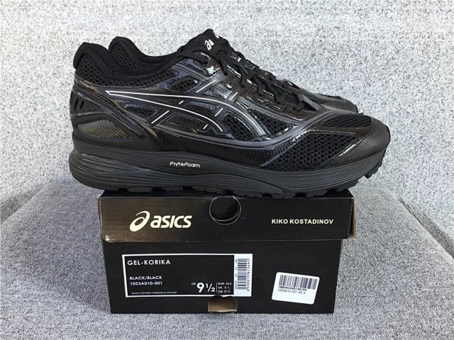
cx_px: 227
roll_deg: -0.1
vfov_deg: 45.4
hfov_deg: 58.4
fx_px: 407
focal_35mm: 31
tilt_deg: -19.7
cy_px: 170
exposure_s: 1/107
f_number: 2.4
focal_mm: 3.3
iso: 25
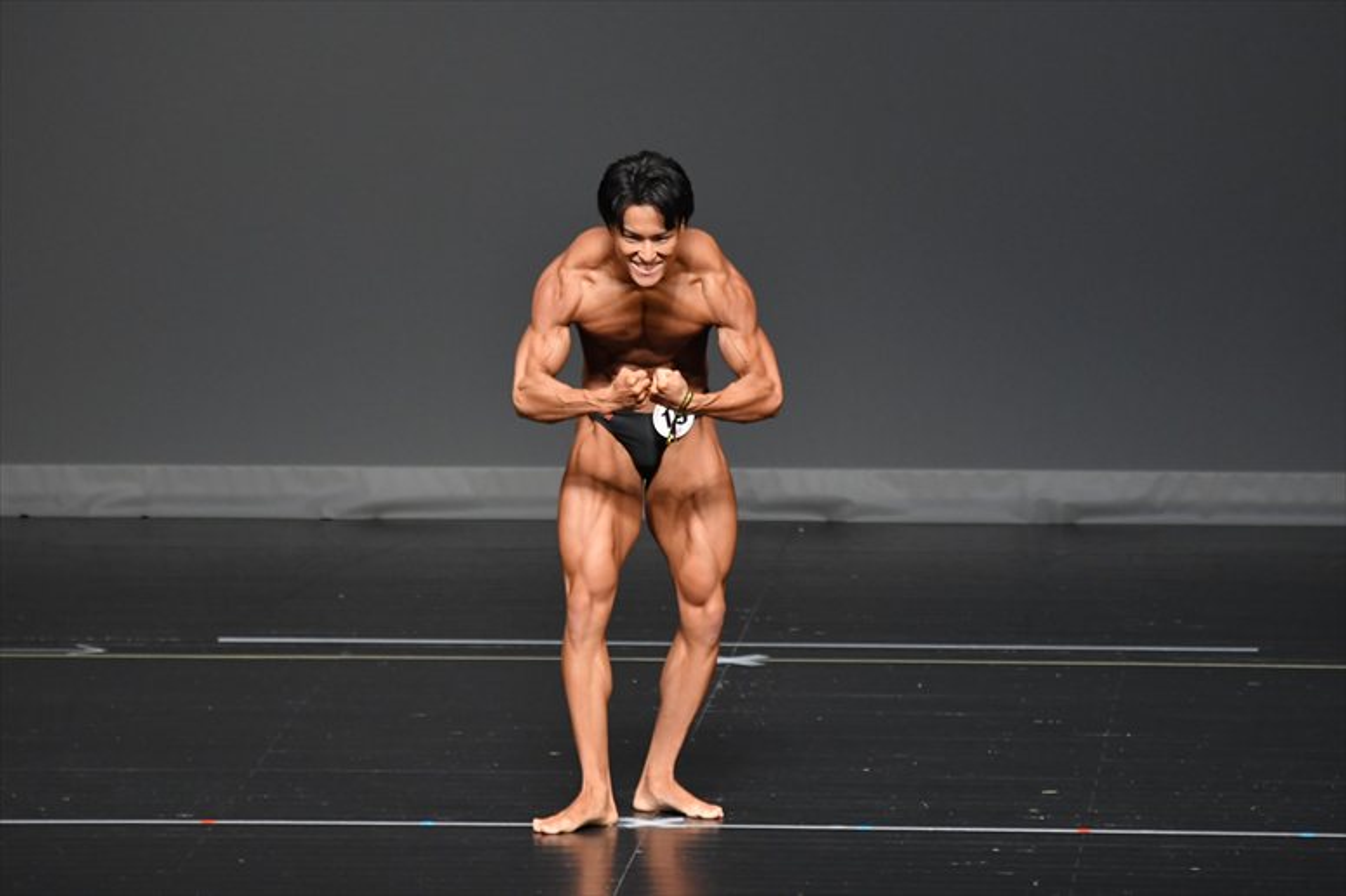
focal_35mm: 345
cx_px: 673
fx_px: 12893
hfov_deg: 6.0
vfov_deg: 4.0
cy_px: 448
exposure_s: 1/400
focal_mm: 230
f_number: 5.6
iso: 2500
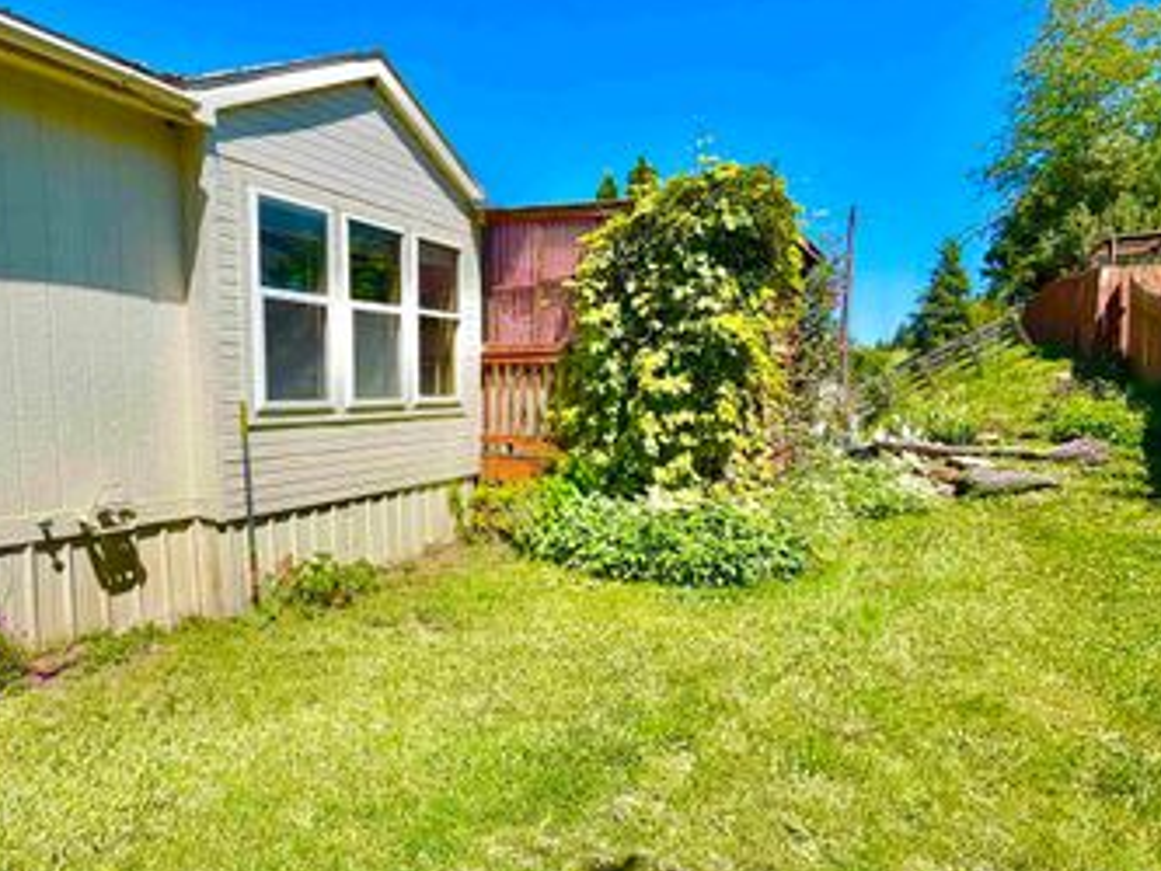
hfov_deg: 77.6
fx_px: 705
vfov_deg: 63.4
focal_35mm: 21
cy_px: 462
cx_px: 436
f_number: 2.2
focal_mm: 2.22
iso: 20
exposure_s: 1/1698
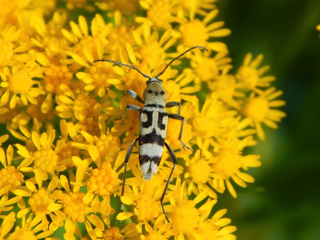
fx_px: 1683
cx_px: 160
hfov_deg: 10.9
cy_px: 120
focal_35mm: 182
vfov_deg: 8.2
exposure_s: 1/800
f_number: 5.3
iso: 125
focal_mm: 32.8
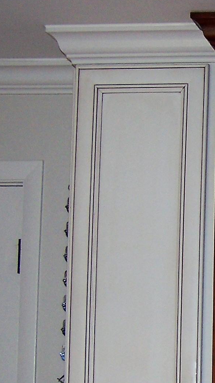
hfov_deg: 11.0
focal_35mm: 102
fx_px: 1034
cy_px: 308
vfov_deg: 20.7
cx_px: 405
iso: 140
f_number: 2.8
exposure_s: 1/60
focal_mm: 6.3
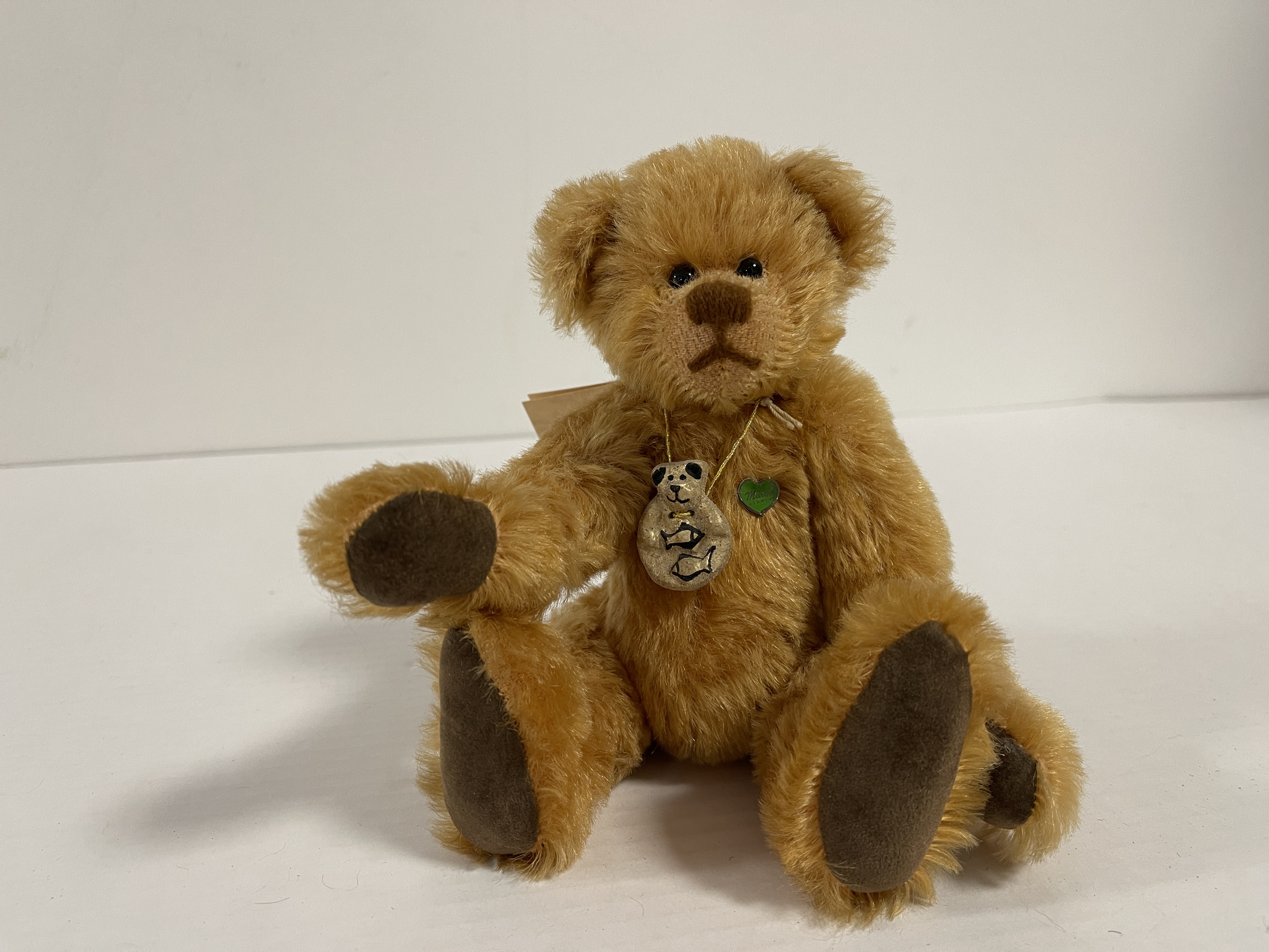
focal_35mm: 25
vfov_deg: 54.9
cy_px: 476
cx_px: 634
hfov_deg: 69.4
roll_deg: +1.3
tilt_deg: -13.3
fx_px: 916
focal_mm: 5.1
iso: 100
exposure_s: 1/50
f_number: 1.6
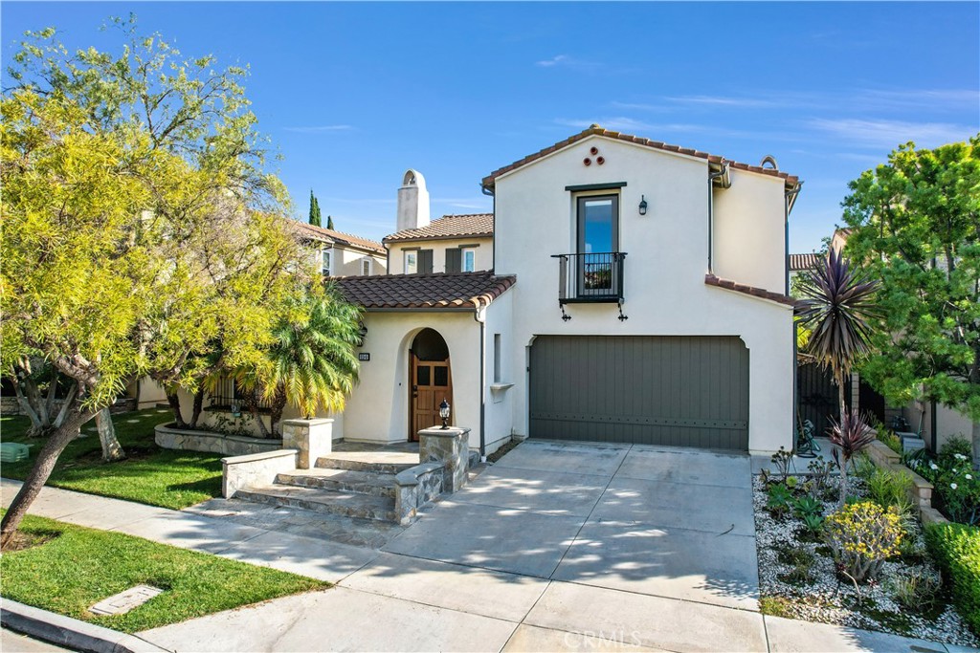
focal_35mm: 22
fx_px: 599
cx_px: 490
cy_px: 326
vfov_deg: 57.2
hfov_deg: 78.6
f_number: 2.8
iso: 100
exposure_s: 1/1000
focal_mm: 8.38
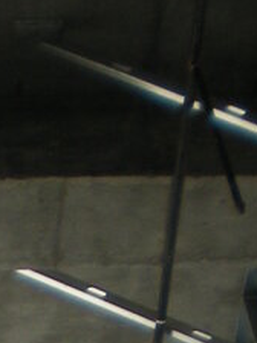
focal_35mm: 204
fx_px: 2019
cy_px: 807
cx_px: -259
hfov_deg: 7.0
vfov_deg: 8.8
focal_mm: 6.3
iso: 64
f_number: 3.1
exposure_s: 1/131
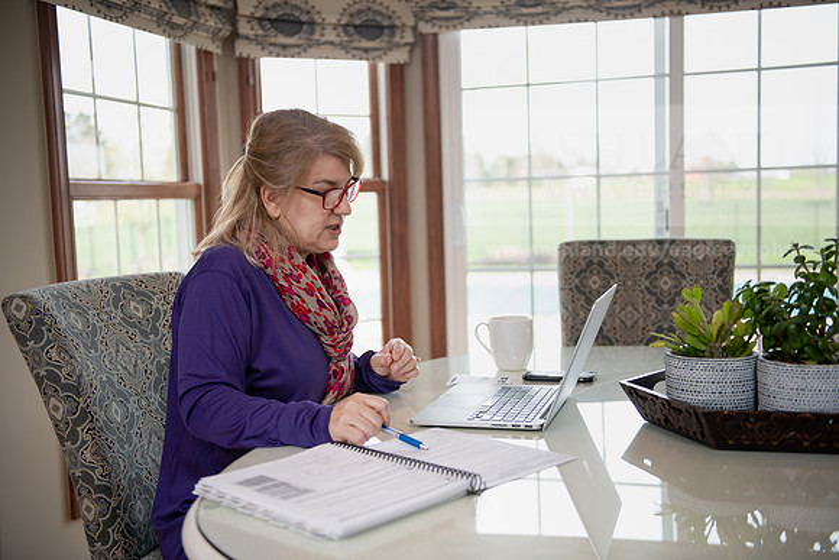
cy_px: 280
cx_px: 420
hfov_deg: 46.4
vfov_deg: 31.9
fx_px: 979
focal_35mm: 42
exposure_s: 1/250
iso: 320
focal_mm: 42
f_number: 2.8
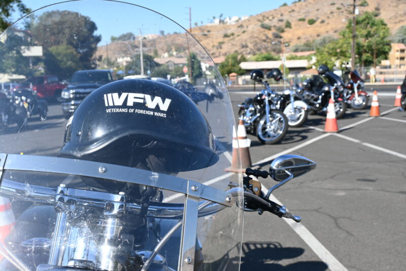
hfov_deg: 51.3
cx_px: 203
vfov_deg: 35.5
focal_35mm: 38
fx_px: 423
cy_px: 136
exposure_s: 1/320
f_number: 6.3
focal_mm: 25
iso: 100
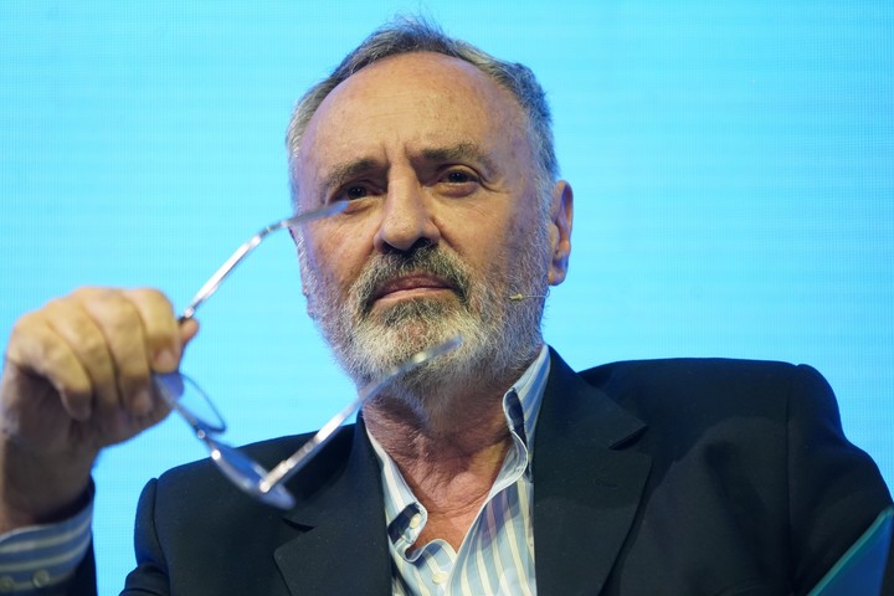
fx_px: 6084
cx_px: 447
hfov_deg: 8.4
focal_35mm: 245
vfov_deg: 5.6
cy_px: 298
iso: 3200
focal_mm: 245
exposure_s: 1/200
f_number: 5.6
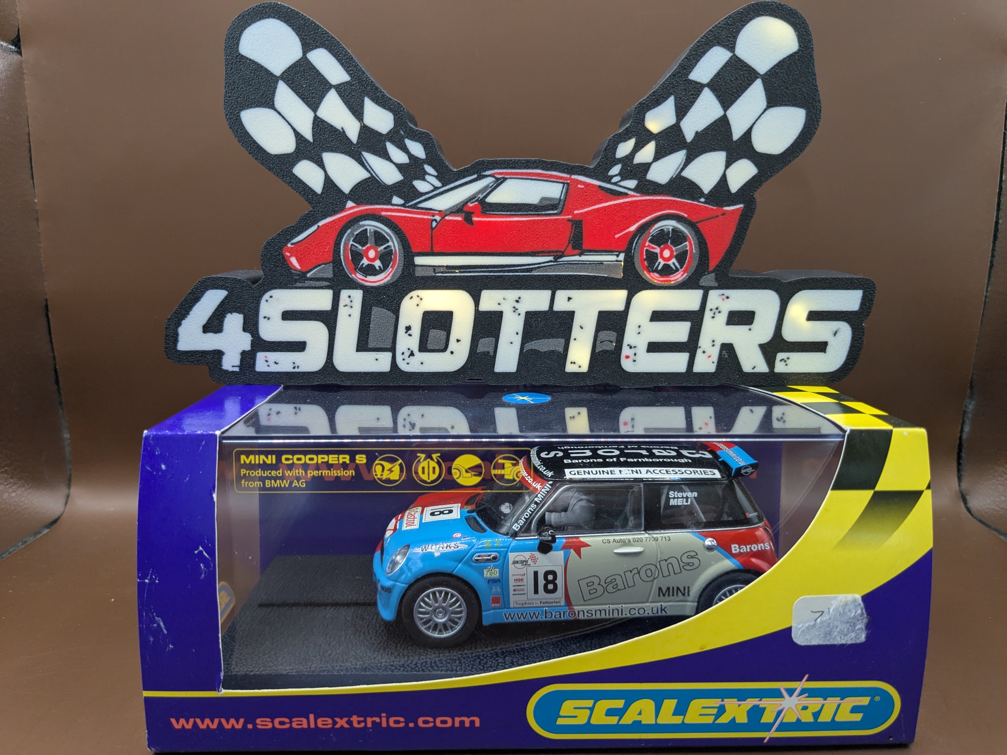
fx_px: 785
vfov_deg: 51.4
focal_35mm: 27
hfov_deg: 65.3
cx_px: 504
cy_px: 378
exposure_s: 1/25
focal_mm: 4.38
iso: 129
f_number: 1.73
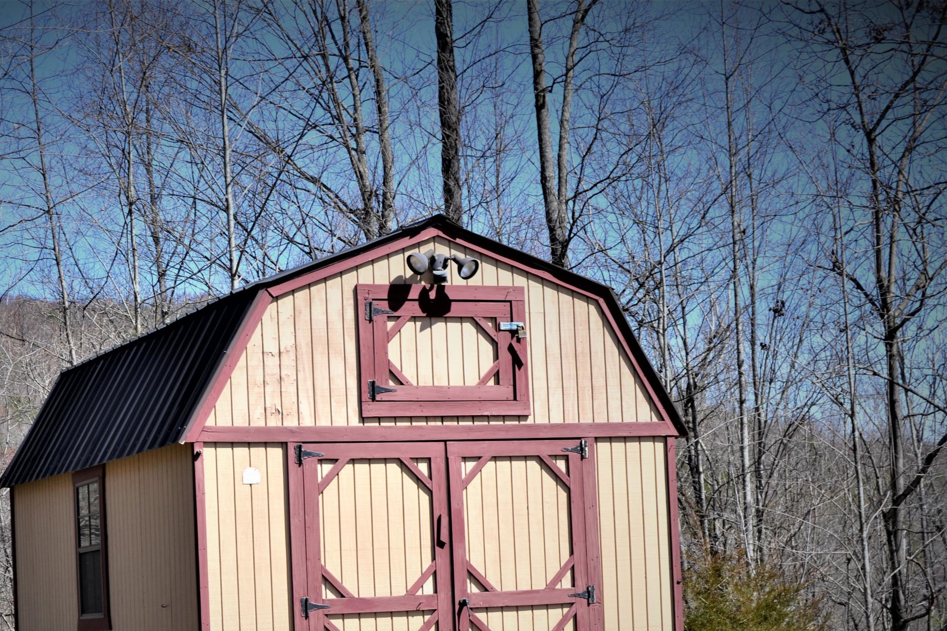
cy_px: 481
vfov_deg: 17.4
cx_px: 337
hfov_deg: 25.9
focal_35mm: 78
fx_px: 2052
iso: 100
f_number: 7.1
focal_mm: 34
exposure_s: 1/250
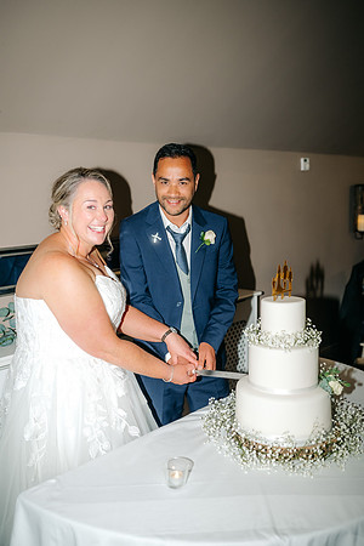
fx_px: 531
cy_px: 273
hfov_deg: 37.9
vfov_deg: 54.4
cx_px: 182
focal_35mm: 35
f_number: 2.2
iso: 320
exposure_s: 1/200
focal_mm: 35
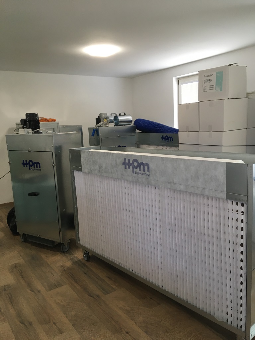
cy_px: 170
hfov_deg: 48.2
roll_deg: +1.9
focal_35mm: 29
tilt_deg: -9.8
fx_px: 285
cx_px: 128
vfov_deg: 61.7
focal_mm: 4.15
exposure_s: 1/33
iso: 100
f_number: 2.2
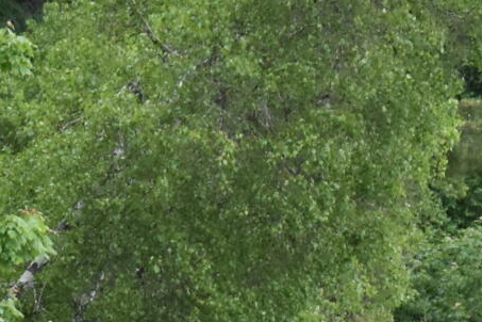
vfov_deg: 2.6
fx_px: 6908
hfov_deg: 3.9
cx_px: -737
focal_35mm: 516
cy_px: 868
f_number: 5.6
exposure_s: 1/250
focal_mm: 52
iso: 800
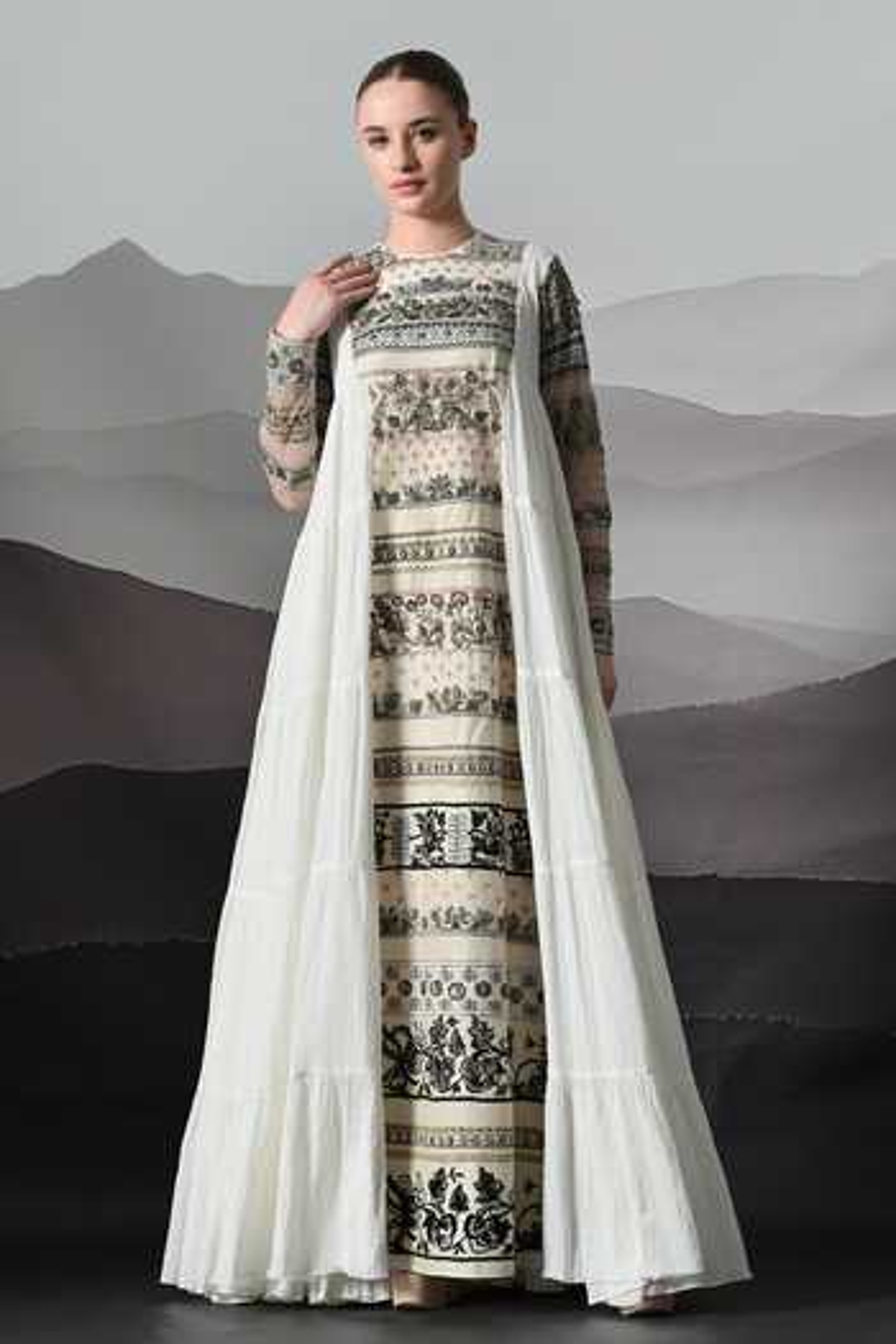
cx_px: 448
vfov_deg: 23.6
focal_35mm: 86
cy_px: 672
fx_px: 3210
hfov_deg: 15.9
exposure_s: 1/160
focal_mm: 86
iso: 250
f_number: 8
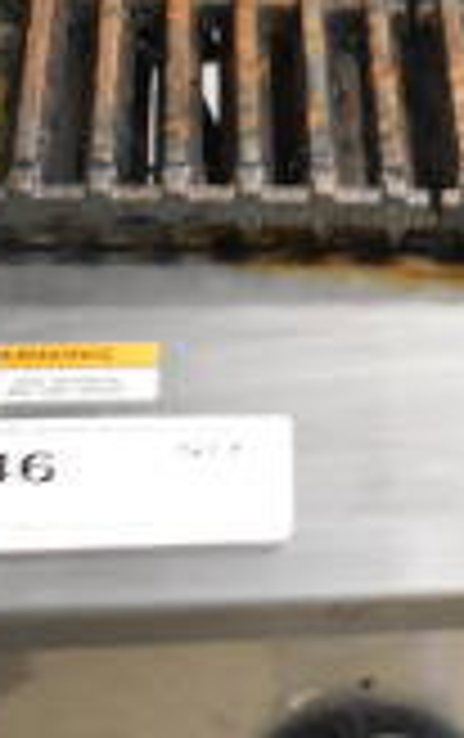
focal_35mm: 125
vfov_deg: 16.6
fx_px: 2520
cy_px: 538
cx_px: 1167
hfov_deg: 9.3
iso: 2500
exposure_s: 1/30
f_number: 3.8
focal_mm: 22
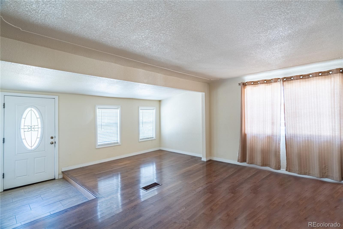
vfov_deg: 70.4
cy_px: 114
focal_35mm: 17
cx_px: 172
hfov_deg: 93.3
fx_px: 162
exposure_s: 1/640
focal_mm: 17
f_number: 8
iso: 800
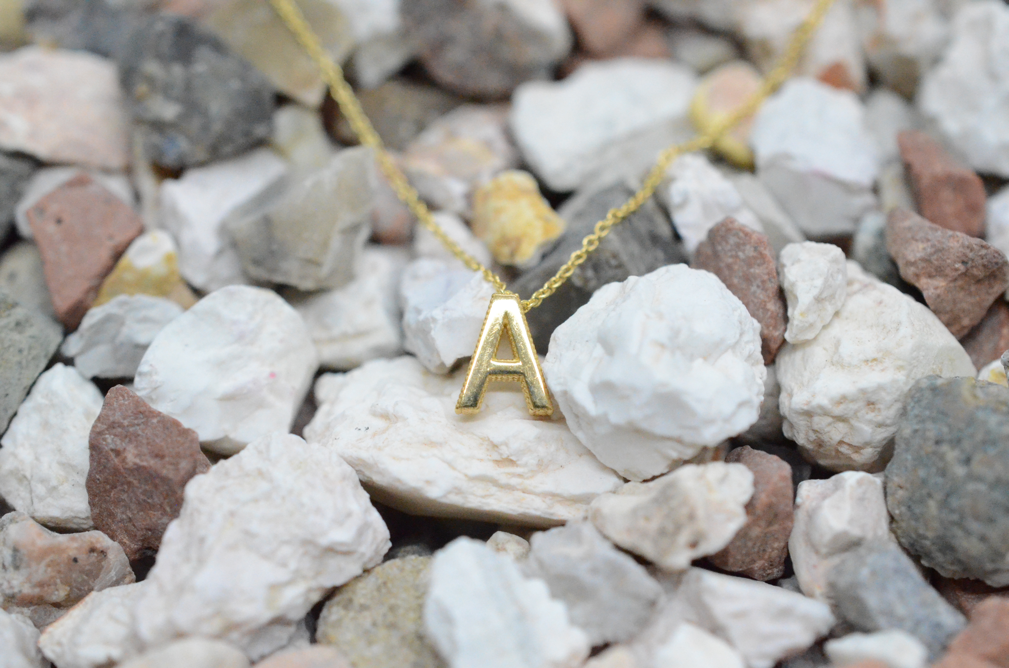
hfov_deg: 33.5
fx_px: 1678
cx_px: 504
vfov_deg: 22.5
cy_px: 334
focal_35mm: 60
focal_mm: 40
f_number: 6.3
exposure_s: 1/2500
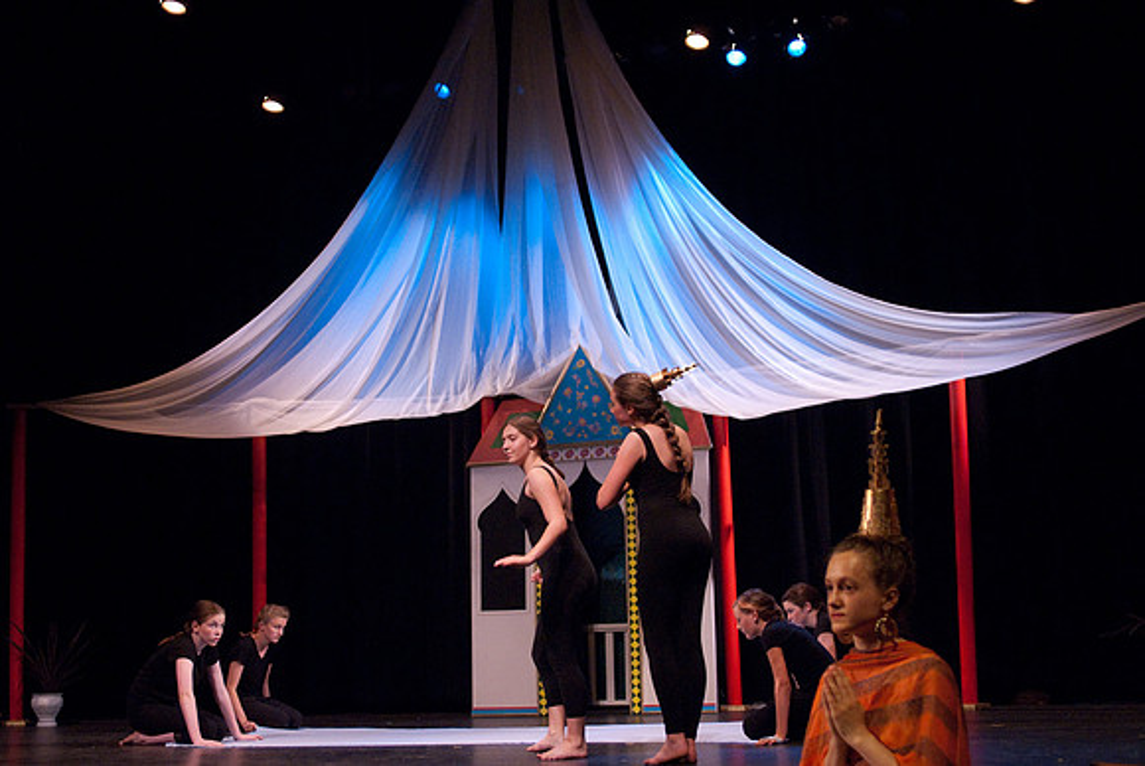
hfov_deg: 38.8
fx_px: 1624
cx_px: 572
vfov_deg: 26.5
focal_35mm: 51
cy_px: 383
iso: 1250
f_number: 2.8
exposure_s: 1/60
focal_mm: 34
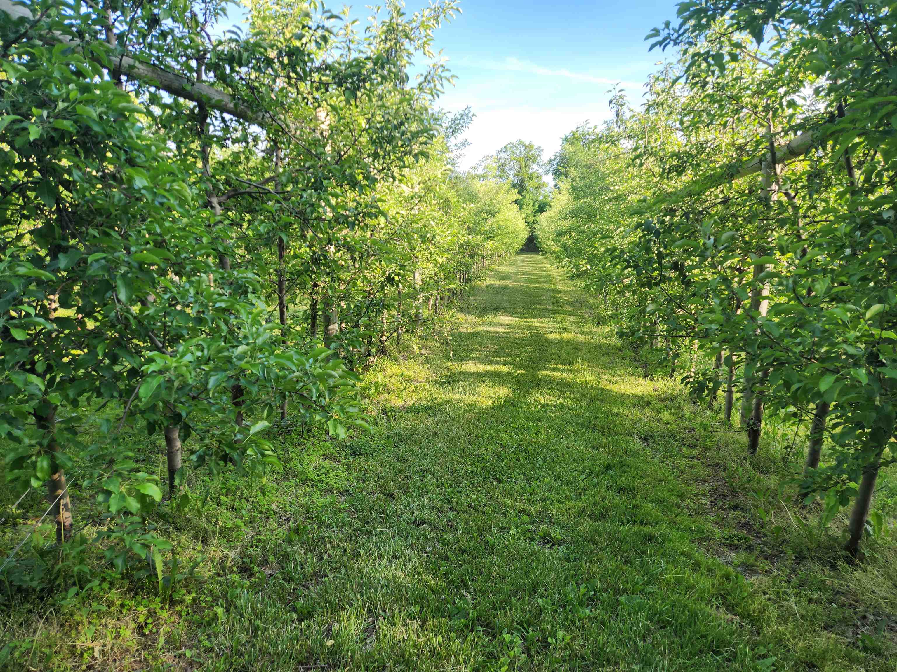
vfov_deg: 58.9
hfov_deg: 73.9
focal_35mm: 23
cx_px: 448
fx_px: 596
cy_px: 336
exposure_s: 1/255
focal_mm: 5.4
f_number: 1.8
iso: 20
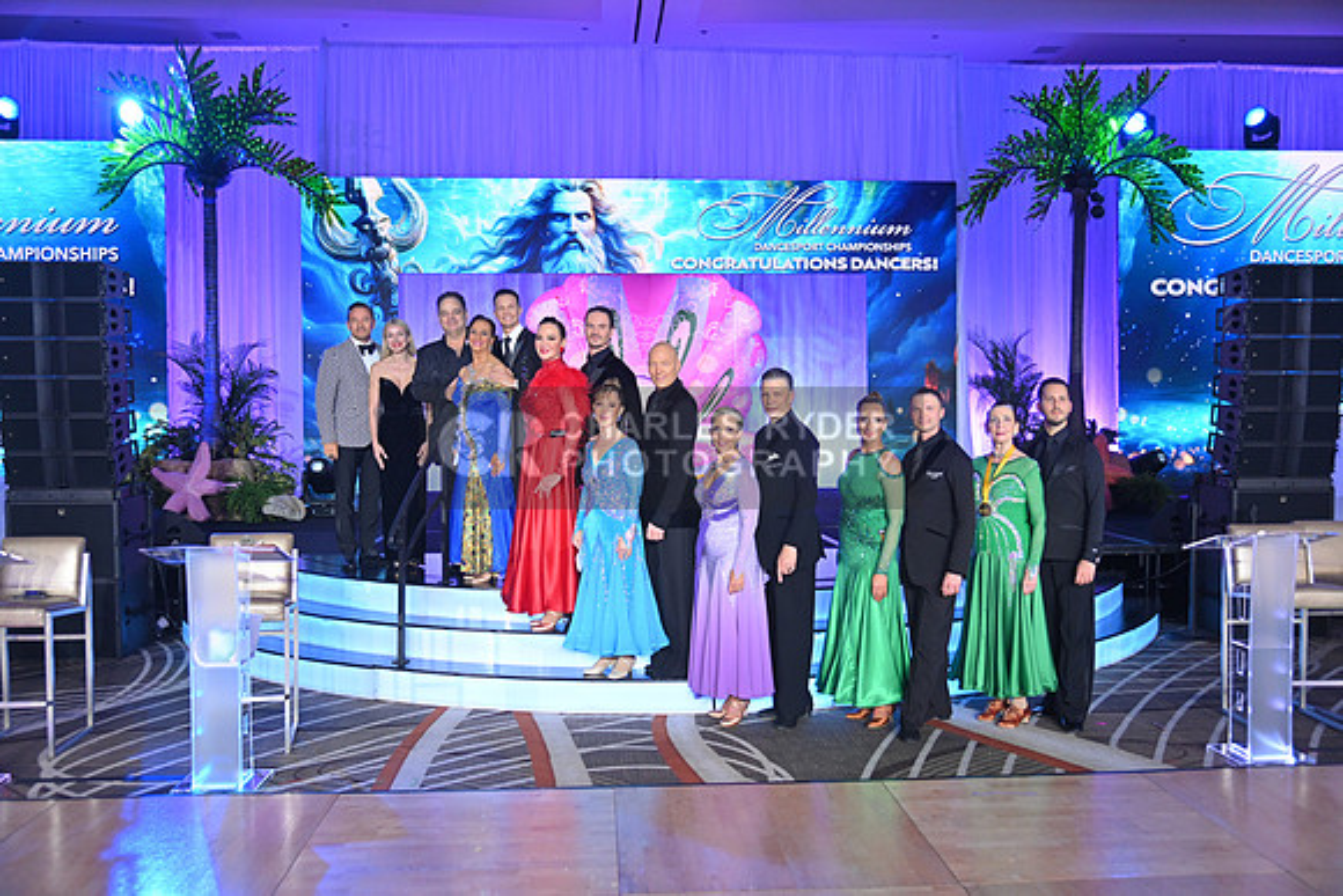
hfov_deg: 58.7
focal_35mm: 32
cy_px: 448
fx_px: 1194
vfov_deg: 41.1
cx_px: 672
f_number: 4
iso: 1600
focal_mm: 32
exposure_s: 1/500
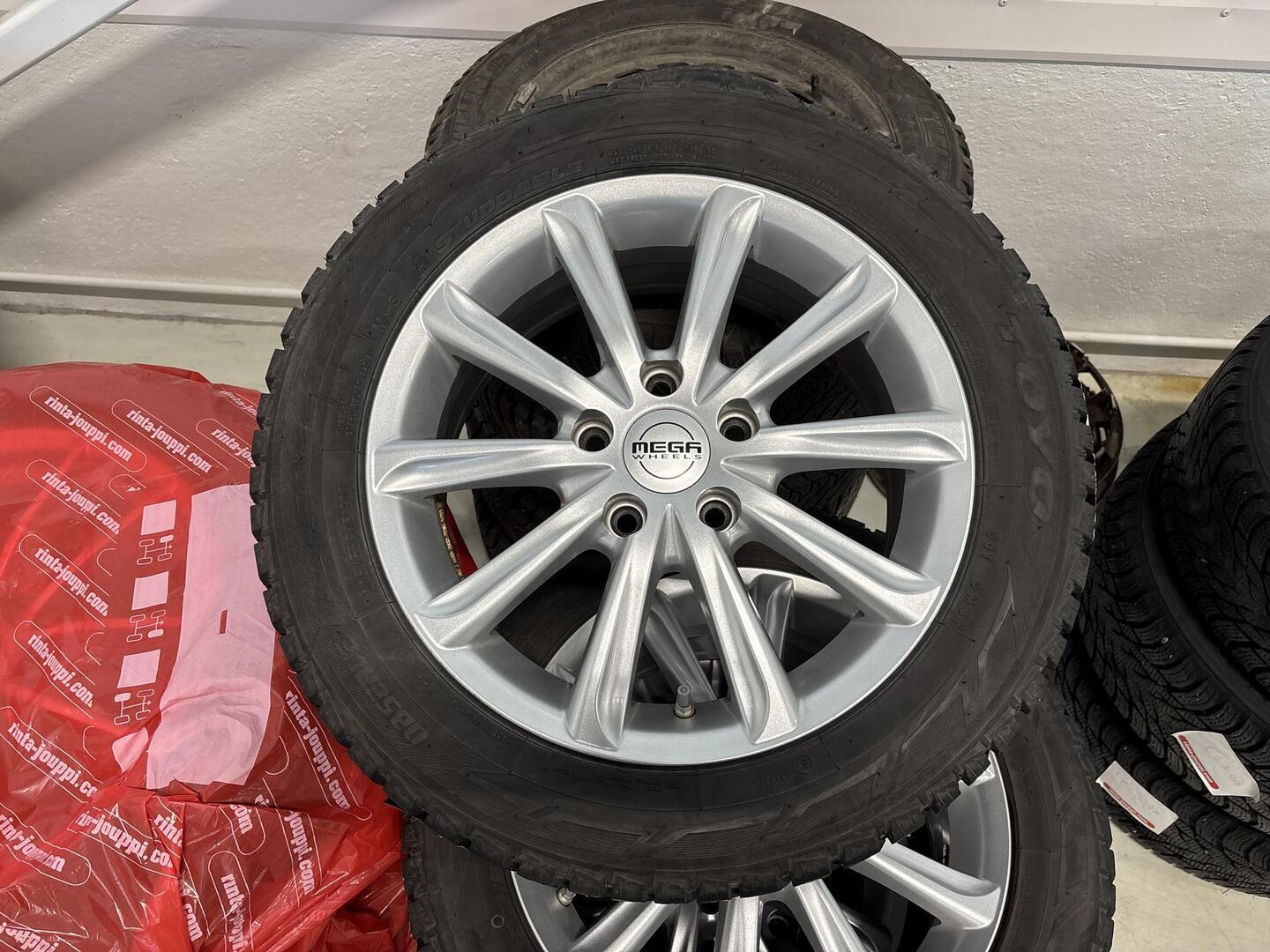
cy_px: 476
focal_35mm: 26
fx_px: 954
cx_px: 635
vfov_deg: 53.1
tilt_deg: -55.5
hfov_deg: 67.3
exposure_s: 1/100
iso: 125
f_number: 1.6
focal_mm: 5.96
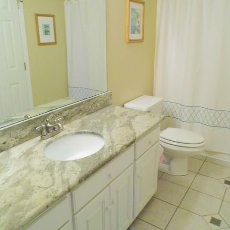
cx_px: 113
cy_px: 103
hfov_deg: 54.0
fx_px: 226
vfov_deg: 53.9
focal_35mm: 30
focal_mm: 4.46
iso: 400
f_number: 3.1
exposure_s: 1/30
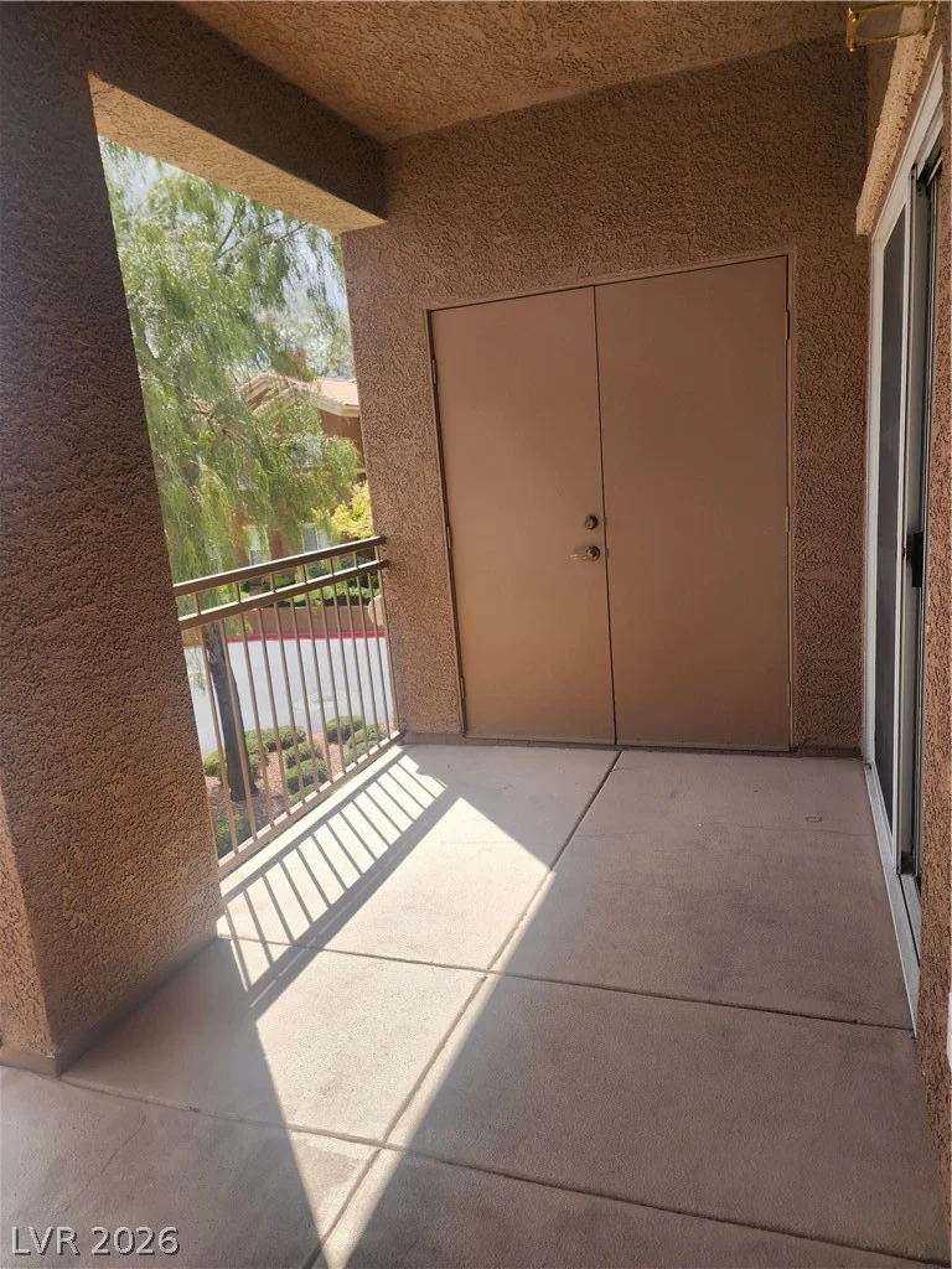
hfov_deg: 58.9
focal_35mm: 23
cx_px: 476
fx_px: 843
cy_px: 634
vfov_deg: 73.9
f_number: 1.8
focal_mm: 6.4
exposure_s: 1/548
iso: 12
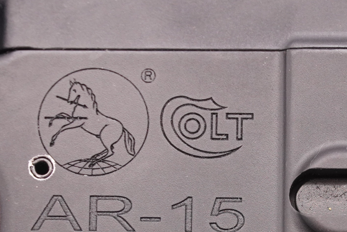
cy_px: 209
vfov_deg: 4.1
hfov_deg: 6.2
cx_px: 261
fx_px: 3212
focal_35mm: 333
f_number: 5.6
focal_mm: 74
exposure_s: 1/125
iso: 1000
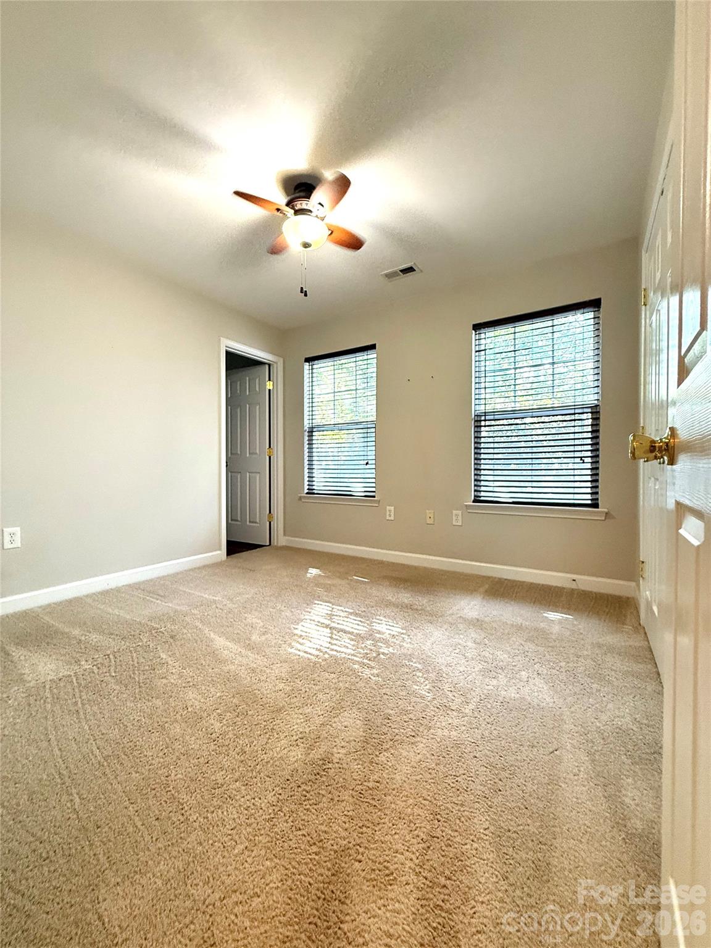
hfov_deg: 85.7
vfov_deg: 102.1
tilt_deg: -0.3
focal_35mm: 14
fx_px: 383
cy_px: 474
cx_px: 356
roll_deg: -0.7
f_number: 2.2
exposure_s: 1/60
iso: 400
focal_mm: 2.22
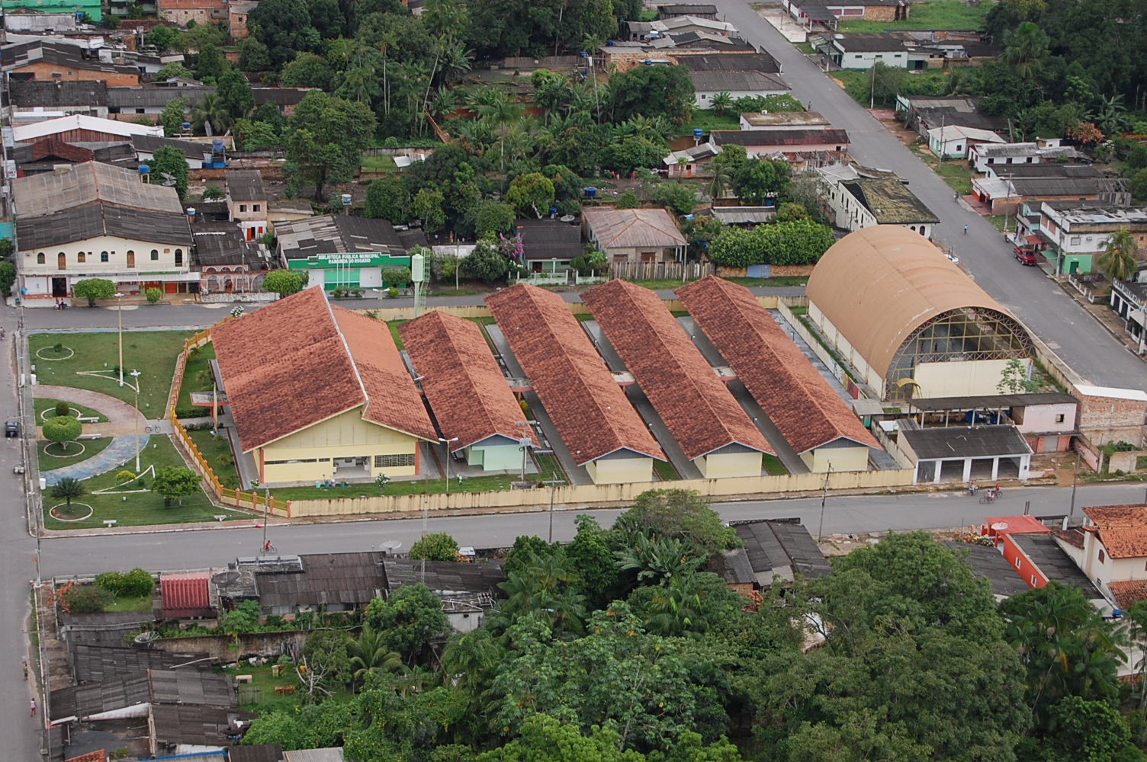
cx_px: 574
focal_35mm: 82
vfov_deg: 16.5
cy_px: 381
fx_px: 2626
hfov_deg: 24.6
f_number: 5.6
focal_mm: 55
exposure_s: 1/640
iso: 400
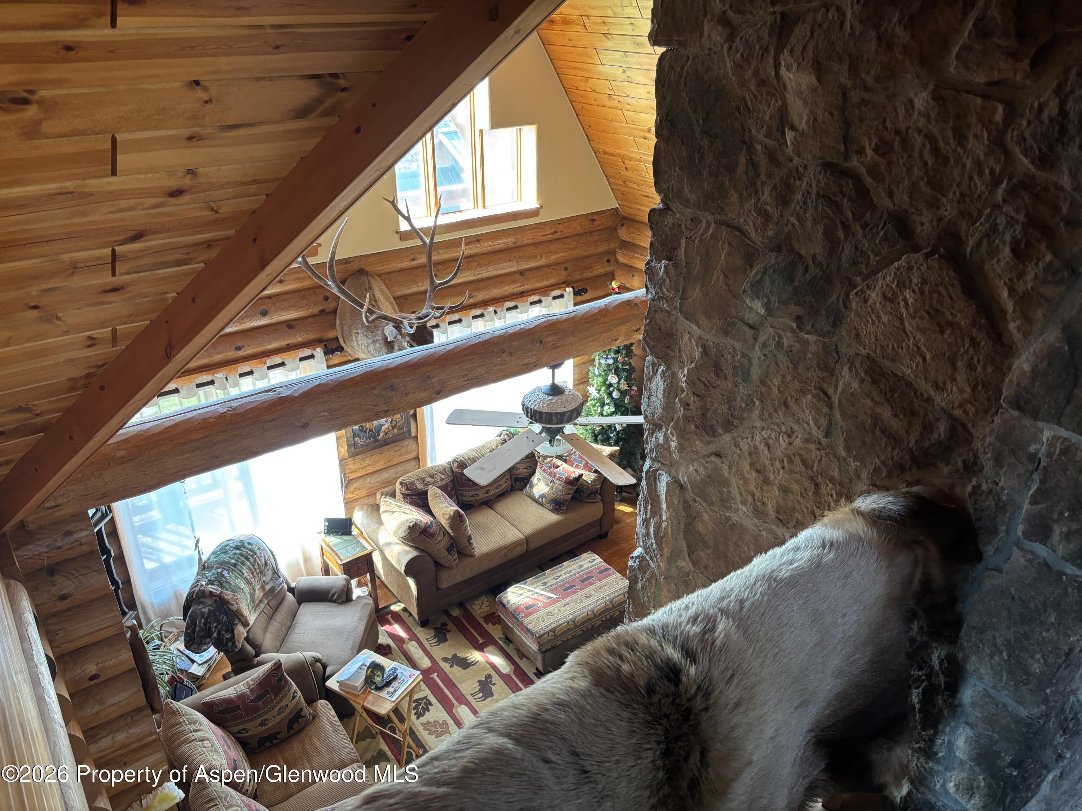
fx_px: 813
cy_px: 406
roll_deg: -0.9
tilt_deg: -26.1
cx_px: 541
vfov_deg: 53.1
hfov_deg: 67.3
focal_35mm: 26
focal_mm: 5.96
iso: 160
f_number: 1.6
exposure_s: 1/60
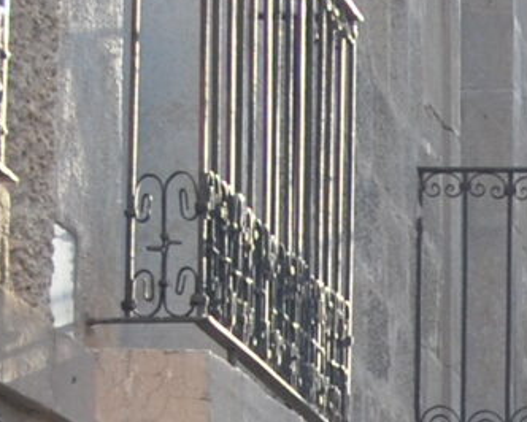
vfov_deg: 4.5
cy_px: 855
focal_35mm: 337
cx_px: 1043
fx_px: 5253
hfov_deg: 5.6
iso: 160
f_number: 5.6
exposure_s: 1/125
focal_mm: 31
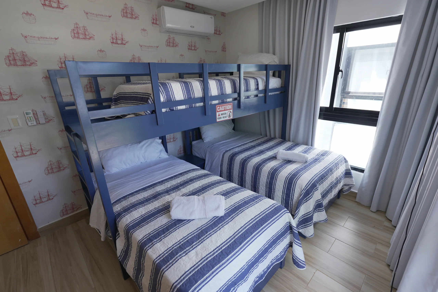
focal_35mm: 16
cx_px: 219
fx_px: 201
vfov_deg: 72.1
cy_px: 146
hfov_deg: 95.0
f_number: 3.5
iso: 125
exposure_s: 1/125
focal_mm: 11
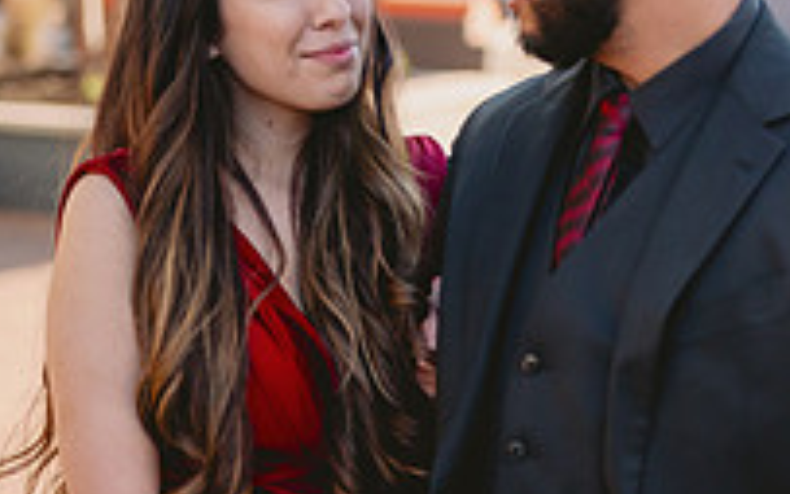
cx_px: 442
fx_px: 2434
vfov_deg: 11.6
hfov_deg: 18.4
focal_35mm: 113
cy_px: 272
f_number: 2
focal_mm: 50
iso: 640
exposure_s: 1/5000
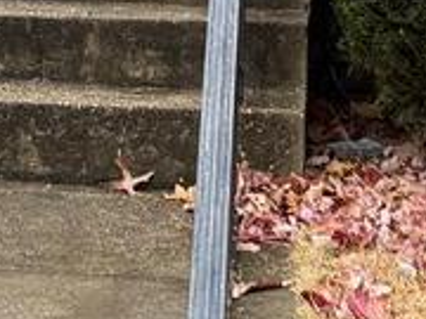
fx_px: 2363
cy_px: -496
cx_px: 213
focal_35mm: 192
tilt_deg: +11.2
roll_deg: -2.3
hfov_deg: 10.3
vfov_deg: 7.2
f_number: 1.78
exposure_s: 1/323
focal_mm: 6.76
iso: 80
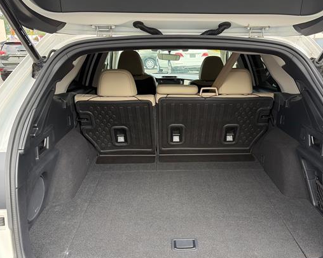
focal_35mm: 32
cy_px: 139
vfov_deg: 45.7
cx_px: 177
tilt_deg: -17.6
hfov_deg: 55.6
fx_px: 306
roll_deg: +0.1
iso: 80
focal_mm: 5.96
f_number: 1.6
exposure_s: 1/210
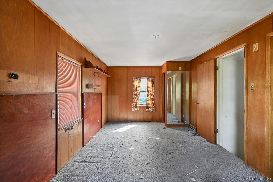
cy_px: 91
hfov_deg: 95.0
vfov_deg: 72.0
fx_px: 125
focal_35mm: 16
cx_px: 136
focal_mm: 16.5
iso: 400
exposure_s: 1/5
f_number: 10
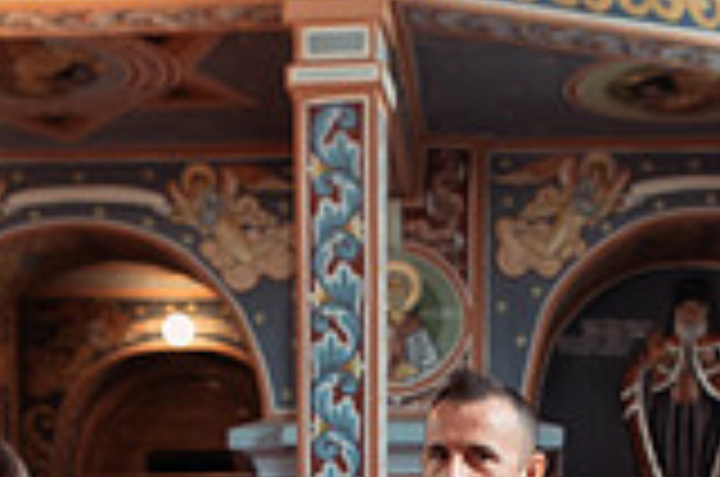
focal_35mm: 109
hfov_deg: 18.8
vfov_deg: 11.7
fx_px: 2176
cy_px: 824
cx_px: 419
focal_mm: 24
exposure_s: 1/125
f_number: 3.5
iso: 1600
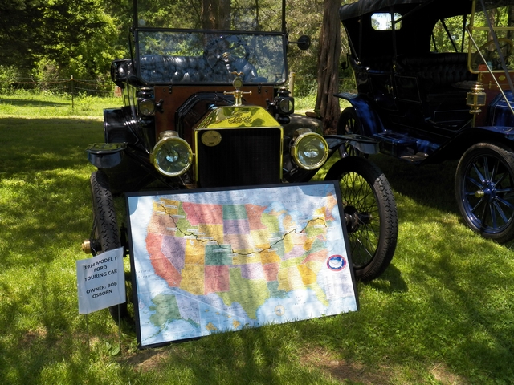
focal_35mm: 31
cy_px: 192
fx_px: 460
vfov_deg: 45.4
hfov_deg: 58.4
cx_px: 257
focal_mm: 5.5
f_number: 4
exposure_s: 1/400
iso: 125
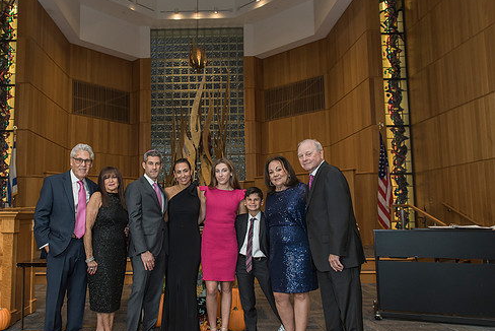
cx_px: 187
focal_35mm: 30
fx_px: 413
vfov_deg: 43.7
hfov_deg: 61.1
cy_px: 172
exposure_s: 1/200
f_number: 4.5
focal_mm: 24
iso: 1000
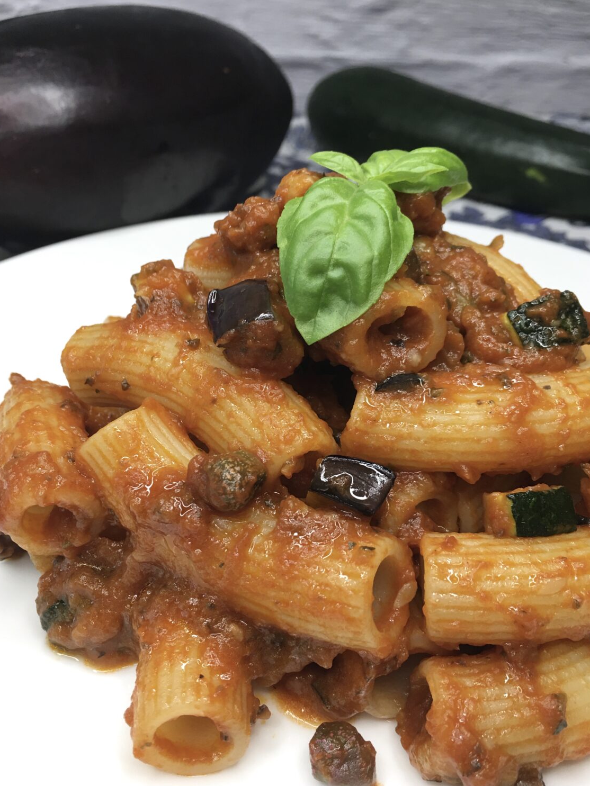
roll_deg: -1.9
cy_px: 405
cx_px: 299
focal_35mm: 30
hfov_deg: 46.8
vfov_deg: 59.9
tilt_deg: -34.8
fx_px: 682
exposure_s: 1/33
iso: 50
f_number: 2.2
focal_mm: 4.15
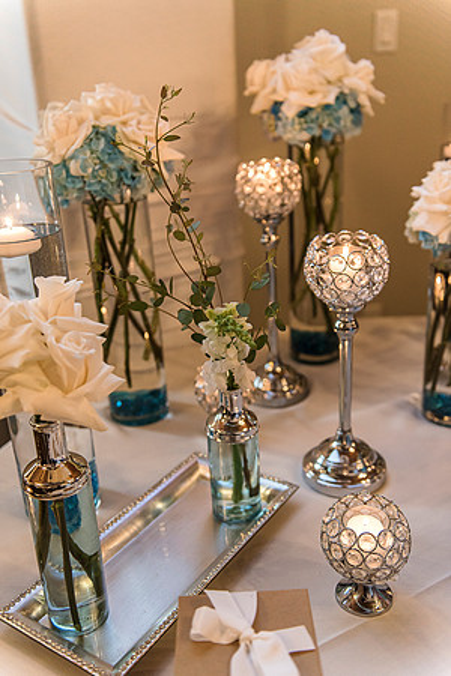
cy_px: 338
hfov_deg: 36.9
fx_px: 676
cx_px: 226
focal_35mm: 36
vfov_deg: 53.1
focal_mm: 36
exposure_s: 1/160
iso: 1600
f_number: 2.8
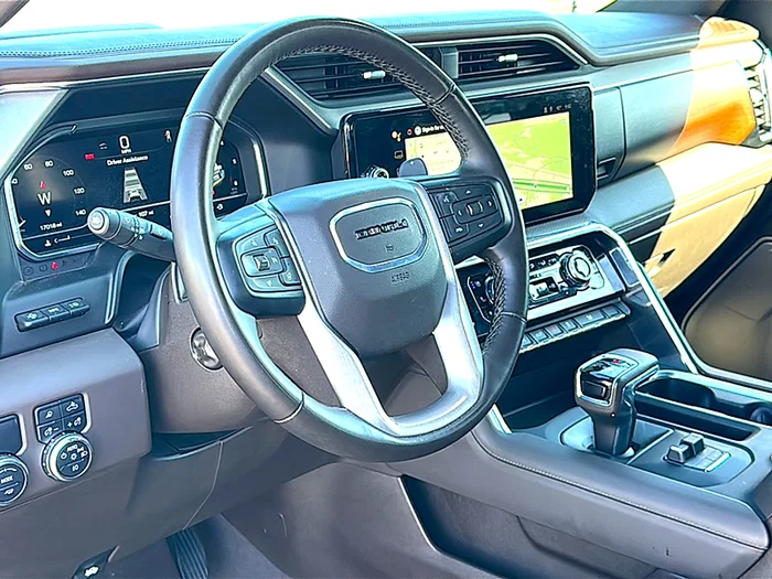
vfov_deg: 36.0
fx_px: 892
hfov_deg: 46.8
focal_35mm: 40
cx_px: 386
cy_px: 290
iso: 100
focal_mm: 6.86
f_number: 1.78
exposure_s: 1/147
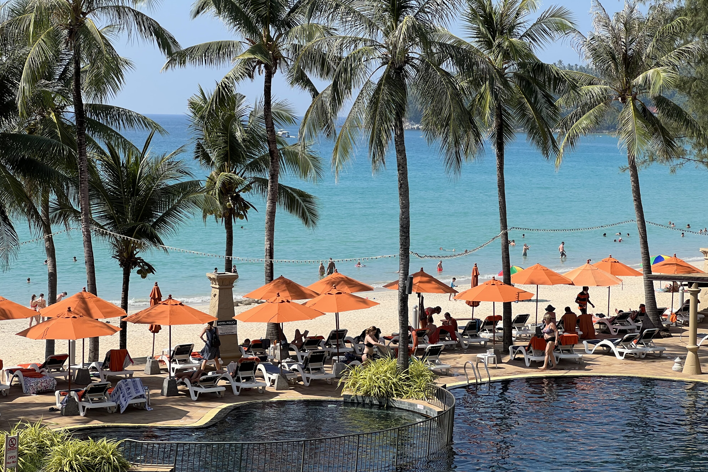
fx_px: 1593
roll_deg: -1.0
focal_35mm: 81
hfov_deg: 25.1
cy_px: 219
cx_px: 357
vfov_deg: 16.9
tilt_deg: -3.2
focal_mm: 9
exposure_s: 1/774
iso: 32
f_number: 2.8
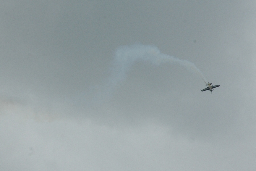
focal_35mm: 105
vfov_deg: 13.1
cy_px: 86
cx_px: 128
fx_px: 747
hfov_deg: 19.4
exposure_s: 1/640
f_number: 13
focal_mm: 70
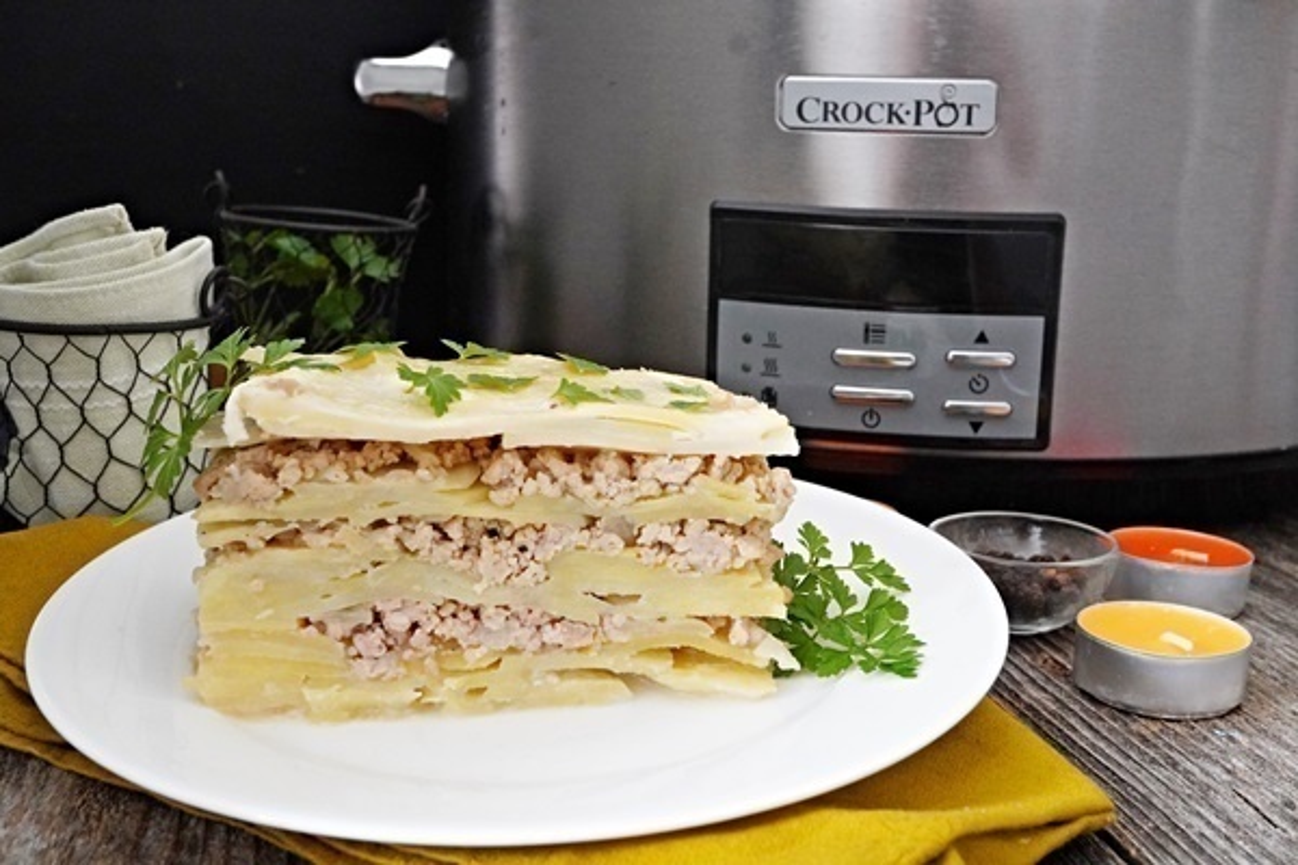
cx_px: 649
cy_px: 432
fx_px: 1622
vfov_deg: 29.9
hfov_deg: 43.6
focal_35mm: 45
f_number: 10
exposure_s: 1/25
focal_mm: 30
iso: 4000
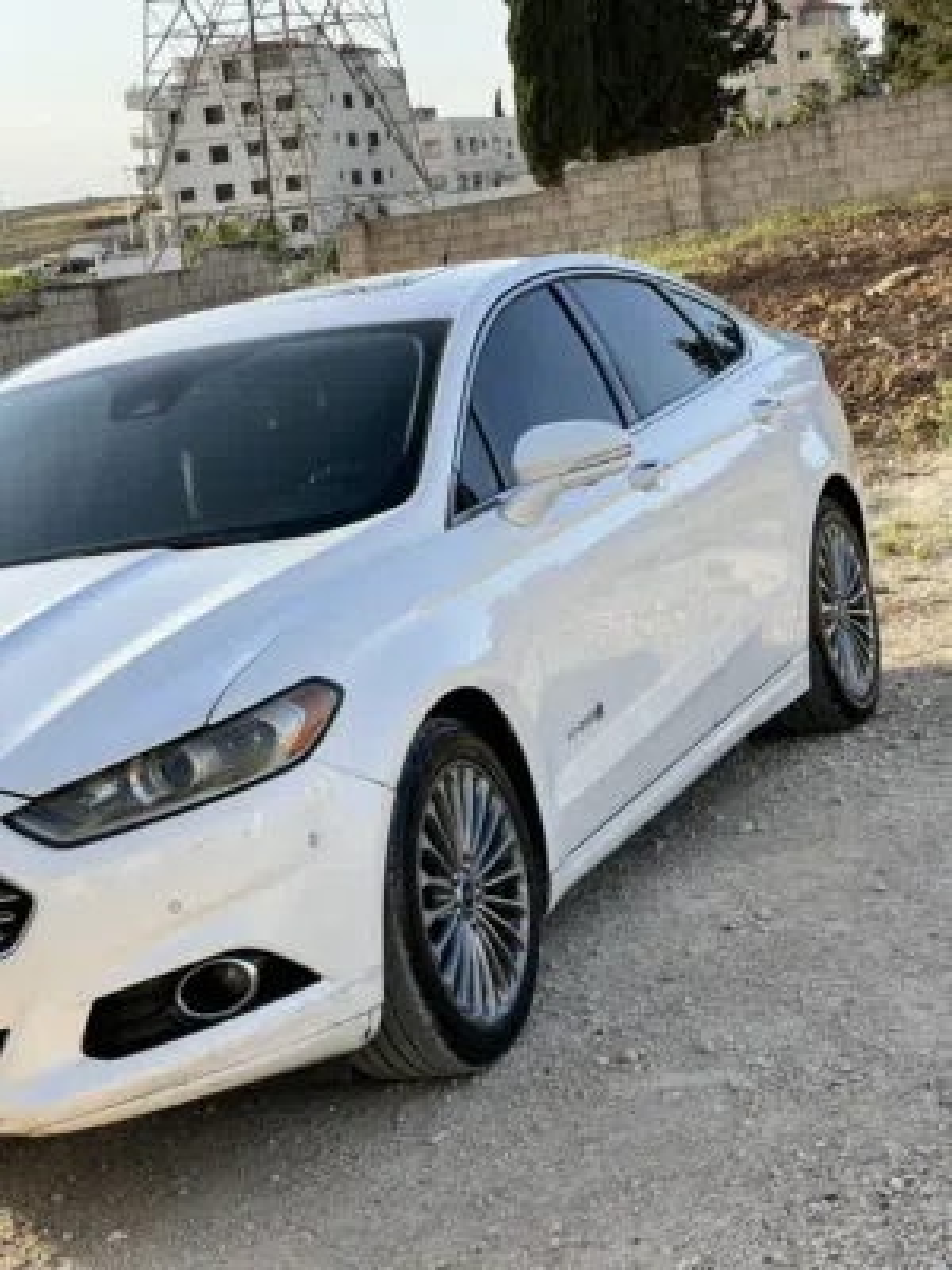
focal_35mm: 77
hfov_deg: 19.1
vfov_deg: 25.3
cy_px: 635
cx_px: 476
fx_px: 2824
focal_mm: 9
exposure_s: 1/226
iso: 32
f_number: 2.8
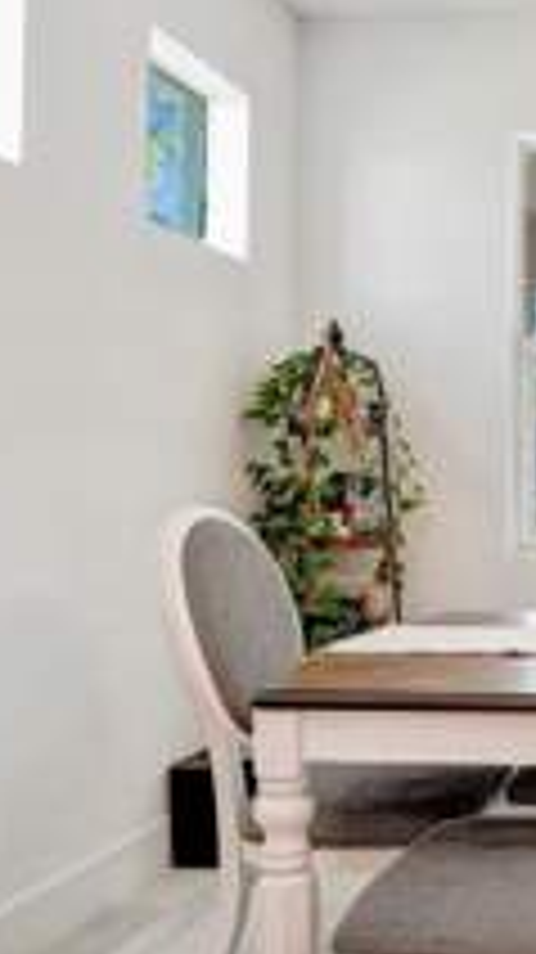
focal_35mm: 38
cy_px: 495
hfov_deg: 25.7
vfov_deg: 52.8
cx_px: 734
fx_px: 962
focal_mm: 16
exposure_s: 1/50
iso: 1600
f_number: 7.1
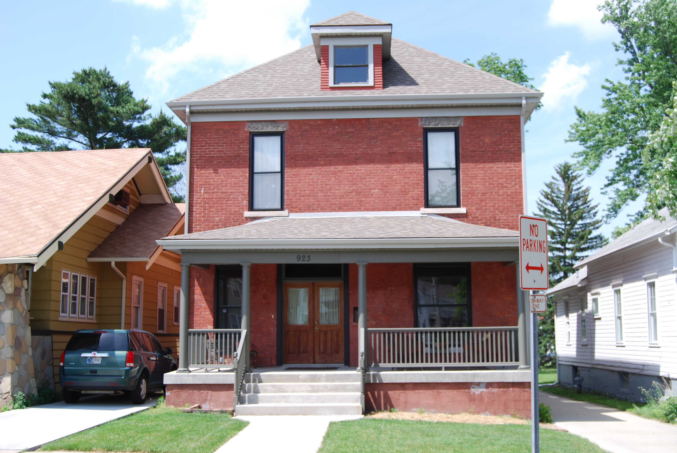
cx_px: 338
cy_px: 226
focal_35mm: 39
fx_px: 734
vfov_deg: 34.3
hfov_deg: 49.5
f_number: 6.3
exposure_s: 1/160
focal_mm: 26
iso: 100
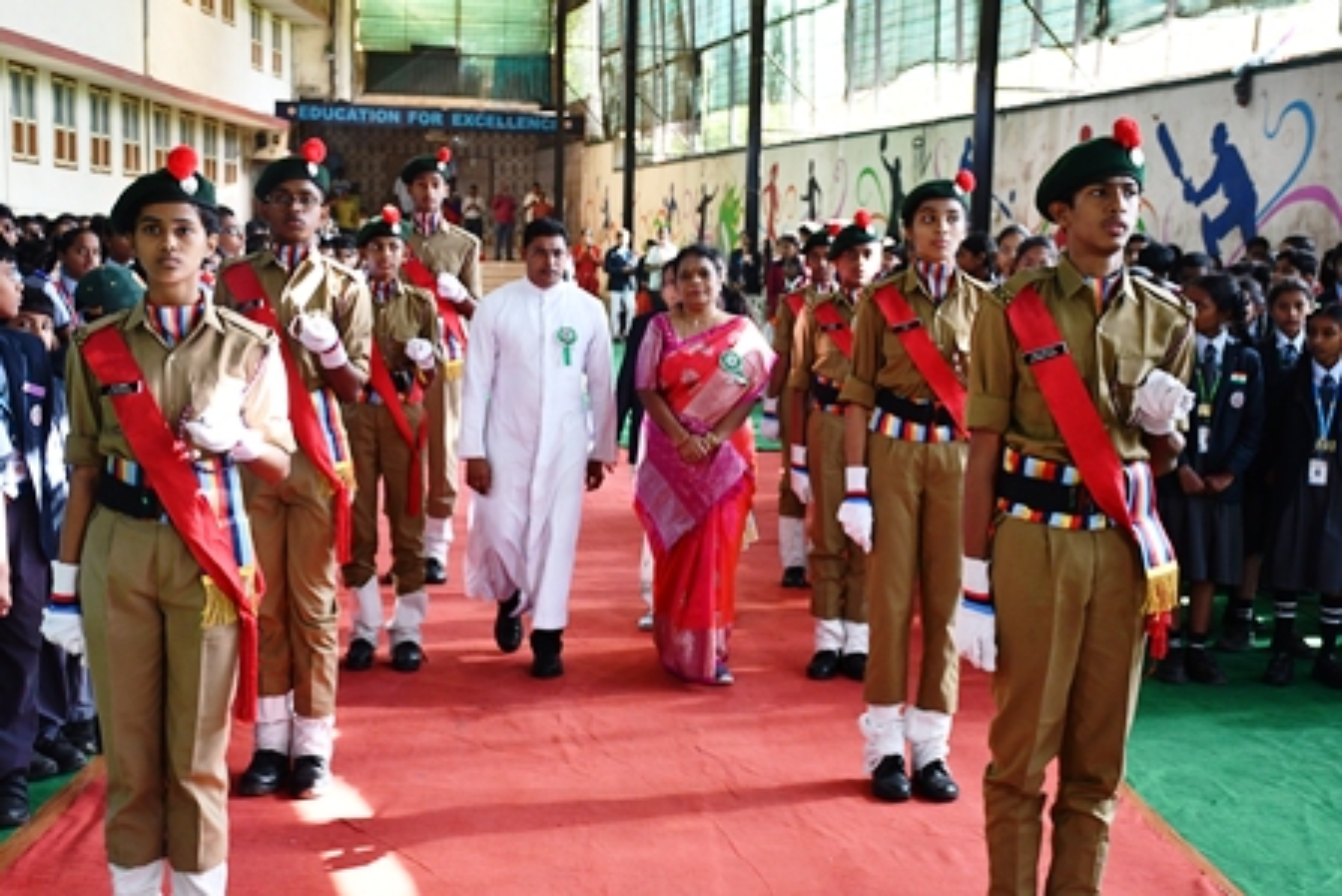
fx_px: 1939
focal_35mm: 52
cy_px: 448
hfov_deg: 38.2
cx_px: 671
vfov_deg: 26.0
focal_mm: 35
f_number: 4.5
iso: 1250
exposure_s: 1/80
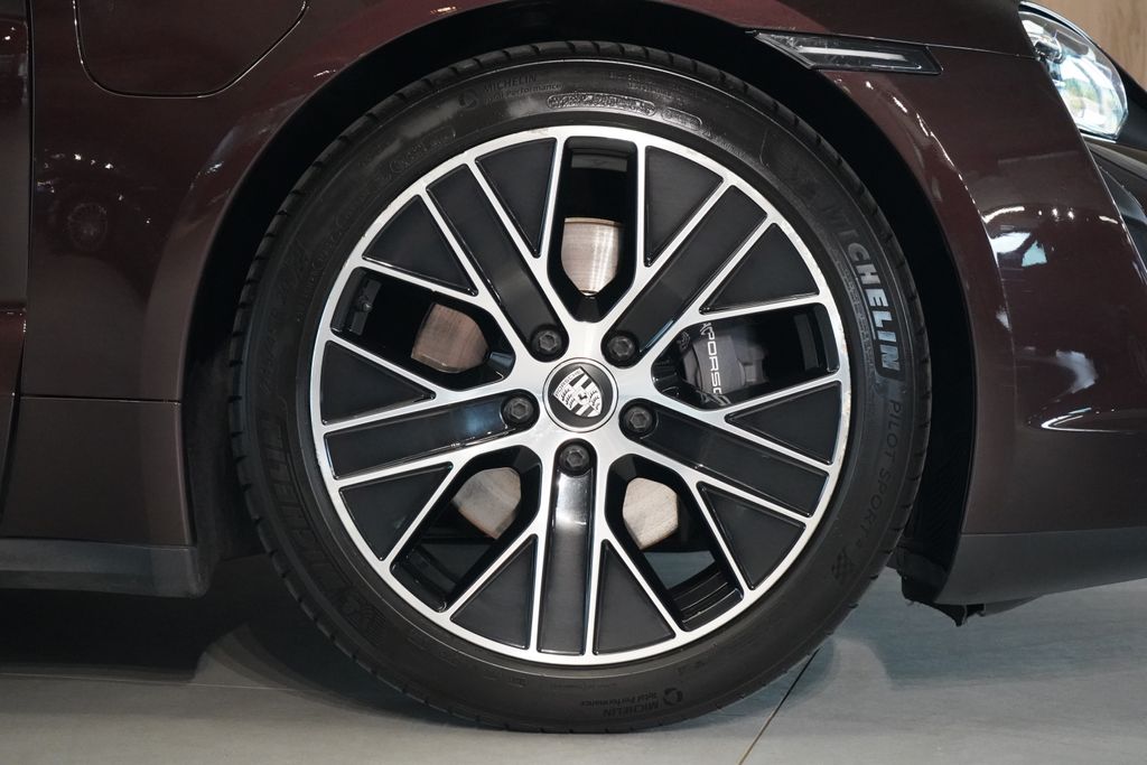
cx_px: 574
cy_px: 382
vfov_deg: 20.0
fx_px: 2167
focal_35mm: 68
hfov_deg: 29.7
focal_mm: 68
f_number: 5.6
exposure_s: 1/160
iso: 12800
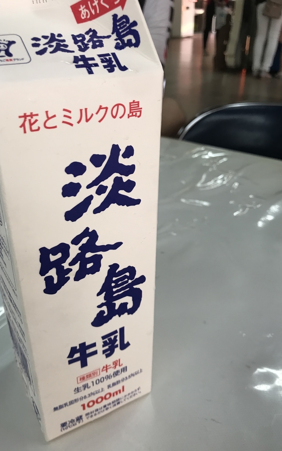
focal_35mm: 30
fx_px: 369
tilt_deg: -28.6
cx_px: 127
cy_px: 223
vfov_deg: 62.9
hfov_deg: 41.8
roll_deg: +0.5
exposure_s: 1/40
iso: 20
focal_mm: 3.99
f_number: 1.8
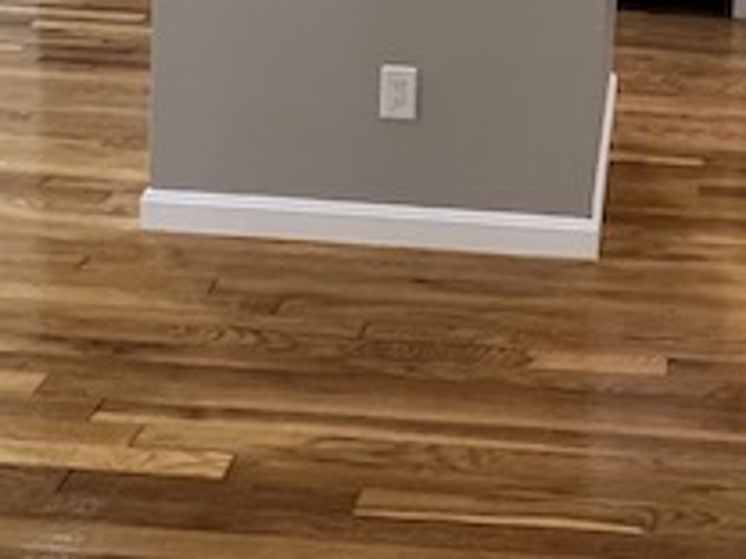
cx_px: 653
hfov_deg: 36.2
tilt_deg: -6.9
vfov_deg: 24.1
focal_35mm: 50
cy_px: -233
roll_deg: -3.4
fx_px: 1078
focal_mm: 1.57
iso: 200
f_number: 1.8
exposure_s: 1/120
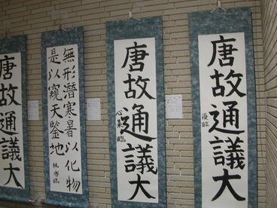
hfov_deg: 49.0
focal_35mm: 38
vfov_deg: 37.7
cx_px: 145
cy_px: 104
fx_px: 304
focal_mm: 5.8
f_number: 2.8
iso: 64
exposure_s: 1/6.1
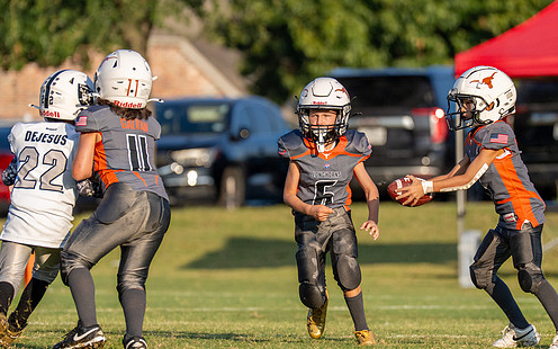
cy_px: 184
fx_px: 7117
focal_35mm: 468
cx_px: 272
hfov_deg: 4.5
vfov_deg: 2.8
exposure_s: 1/5000
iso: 320
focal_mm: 200
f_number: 2.8
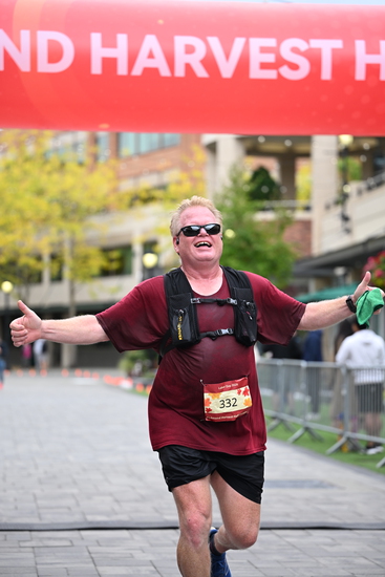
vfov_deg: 21.9
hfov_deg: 14.7
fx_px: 1491
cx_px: 192
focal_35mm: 93
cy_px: 288
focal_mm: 93
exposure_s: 1/2000
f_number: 2.8
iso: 640
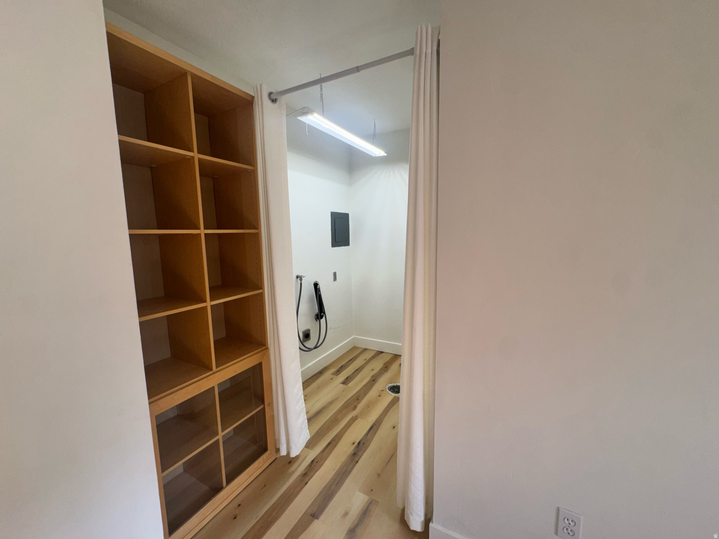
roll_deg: +0.7
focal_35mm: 14
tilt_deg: -8.6
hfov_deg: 102.1
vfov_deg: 85.7
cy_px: 270
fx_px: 291
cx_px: 360
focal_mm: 2.22
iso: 40
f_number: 2.2
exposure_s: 1/120
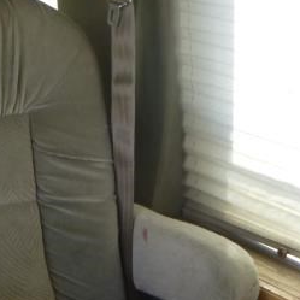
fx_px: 696
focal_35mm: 71
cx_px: 86
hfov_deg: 24.1
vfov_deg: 24.0
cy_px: 234
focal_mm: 4.5
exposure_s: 1/60
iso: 250
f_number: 3.9
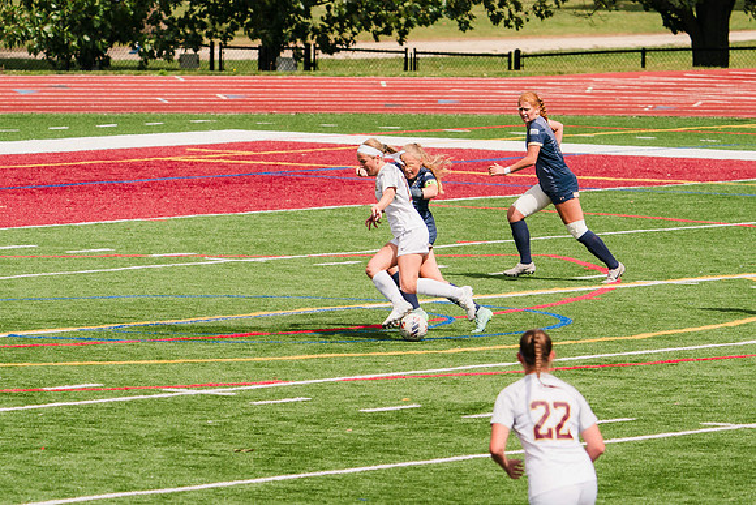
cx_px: 419
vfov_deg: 3.6
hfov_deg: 5.3
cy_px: 274
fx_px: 8117
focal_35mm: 386
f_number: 5.6
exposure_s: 1/1600
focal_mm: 257
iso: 200
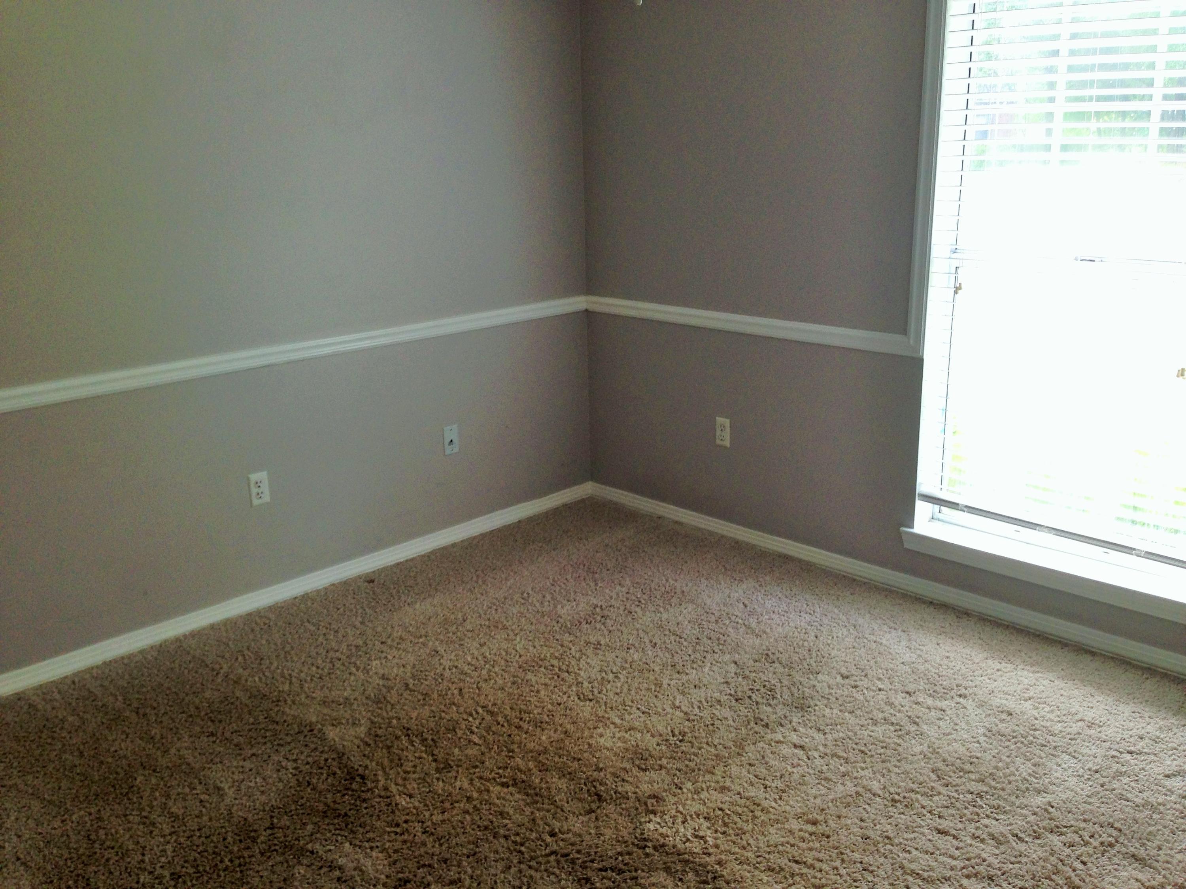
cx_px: 593
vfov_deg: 42.9
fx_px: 1131
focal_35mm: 33
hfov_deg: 55.4
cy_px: 444
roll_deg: +2.2
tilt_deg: -16.2
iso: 50
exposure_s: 1/24
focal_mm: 4.12
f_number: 2.4
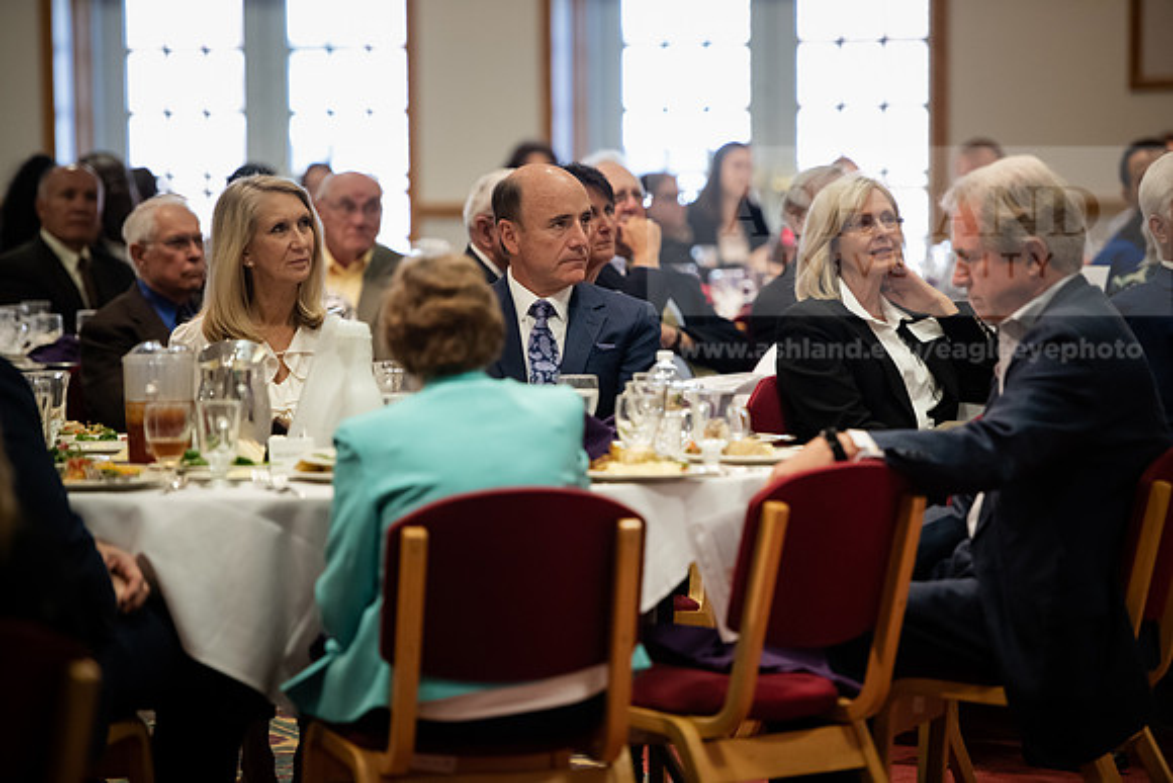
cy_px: 392
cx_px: 586
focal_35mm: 175
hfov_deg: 11.7
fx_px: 5703
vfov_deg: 7.9
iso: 2500
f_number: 3.2
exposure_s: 1/200
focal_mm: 175
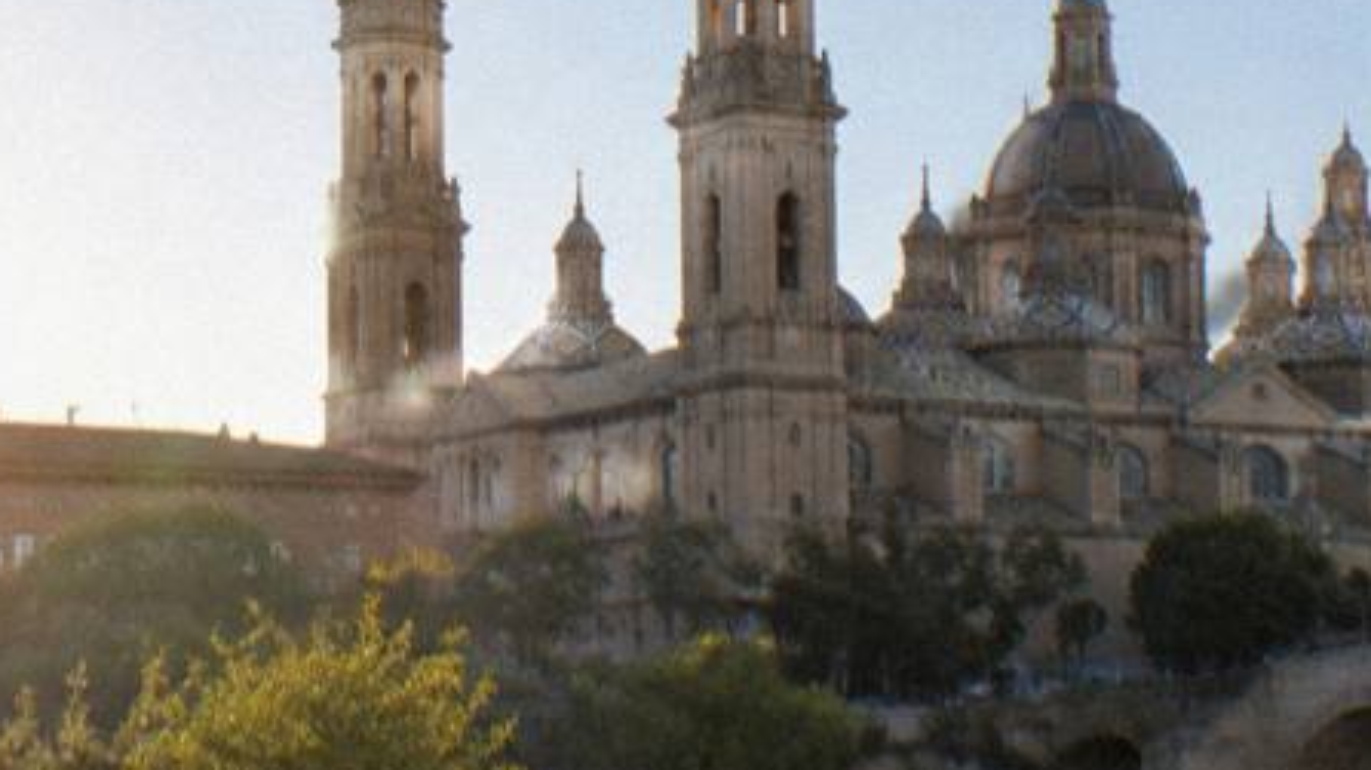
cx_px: 1055
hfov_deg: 25.6
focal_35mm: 82
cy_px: 439
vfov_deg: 14.7
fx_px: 2980
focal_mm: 35
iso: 1600
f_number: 8
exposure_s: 1/50
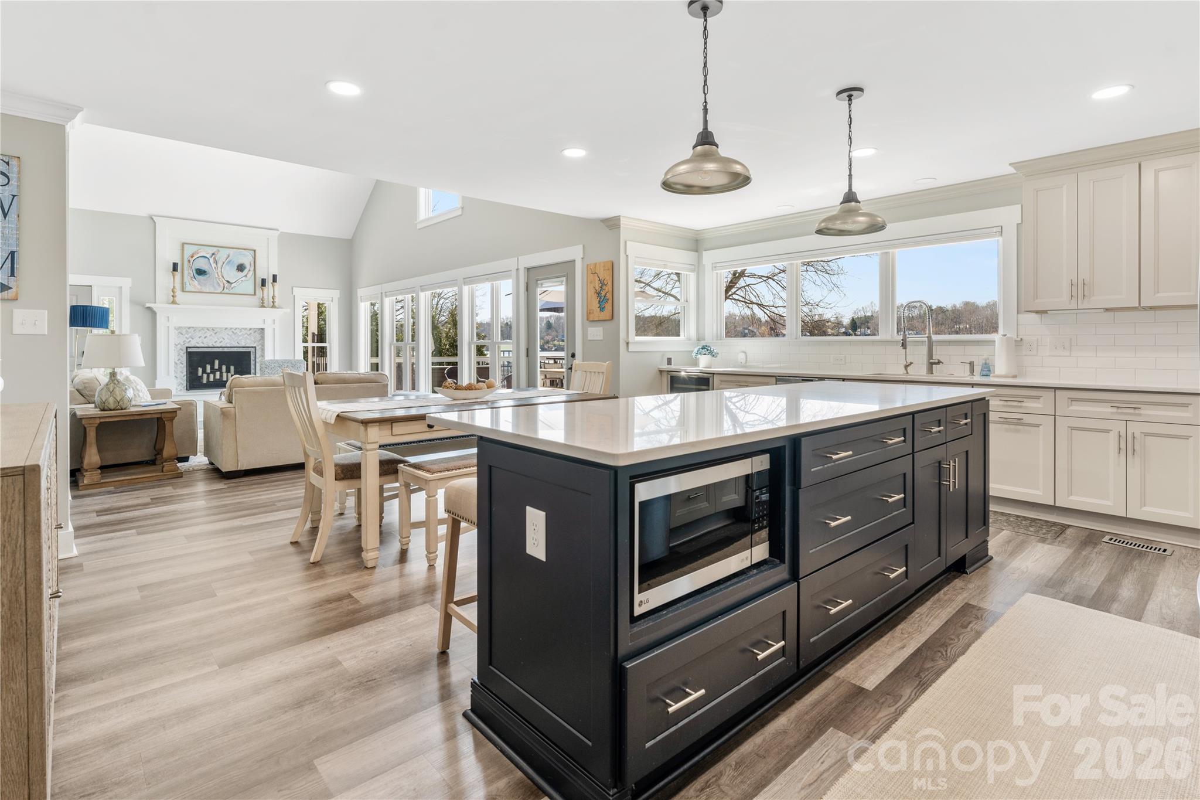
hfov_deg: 92.9
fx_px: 570
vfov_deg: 70.1
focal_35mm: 17
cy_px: 400
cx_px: 600
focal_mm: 17.1
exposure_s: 1/8
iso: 200
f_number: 7.1
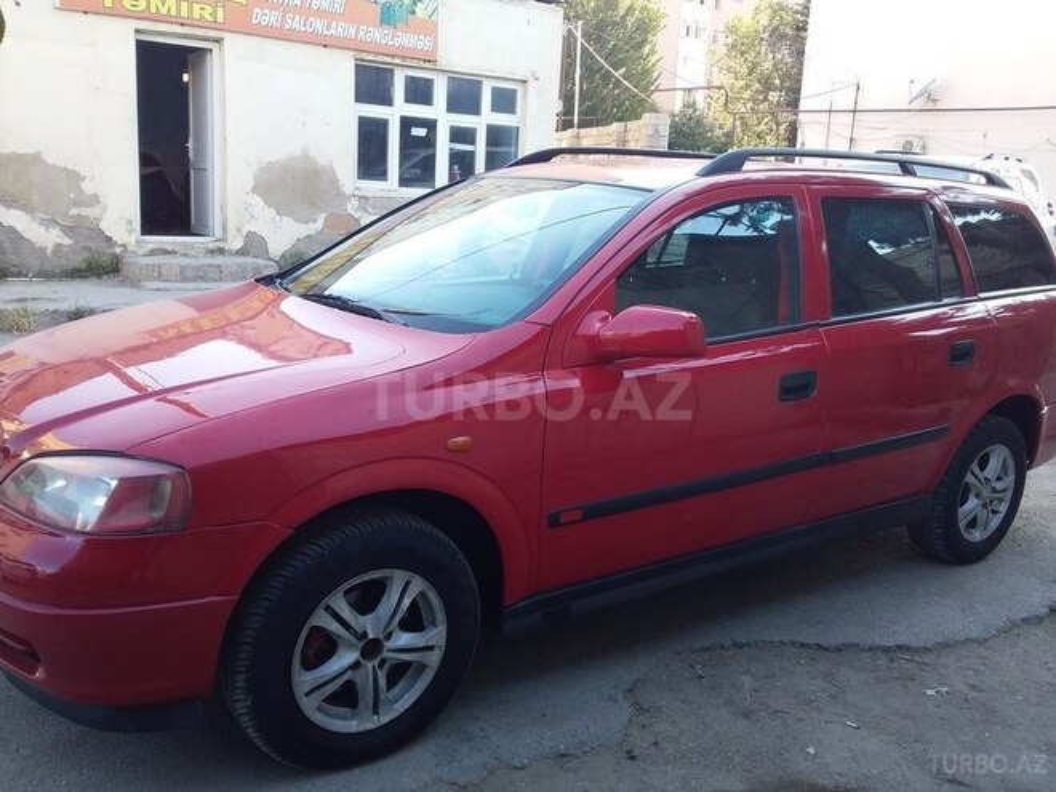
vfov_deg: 45.4
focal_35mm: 31
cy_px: 396
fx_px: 946
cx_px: 528
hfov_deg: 58.4
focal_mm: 3.3
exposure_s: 1/107
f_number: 2.2
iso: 40
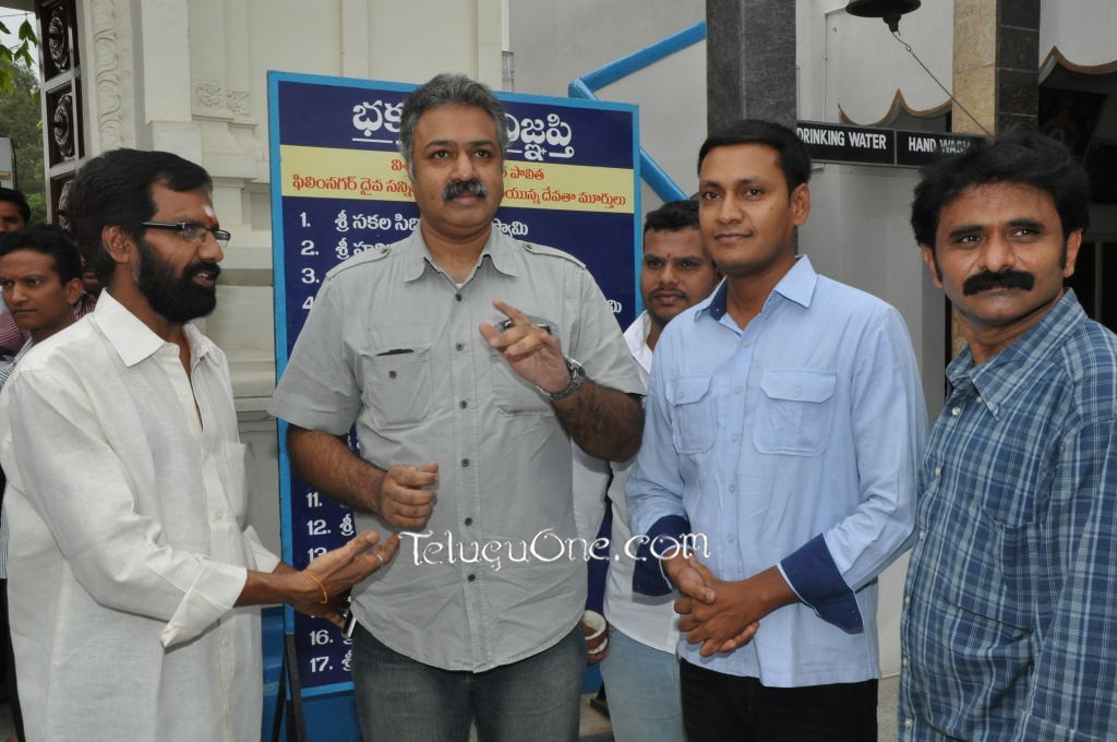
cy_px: 371
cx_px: 558
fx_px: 1023
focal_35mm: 33
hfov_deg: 57.3
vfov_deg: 39.9
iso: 800
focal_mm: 22
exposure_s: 1/200
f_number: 18
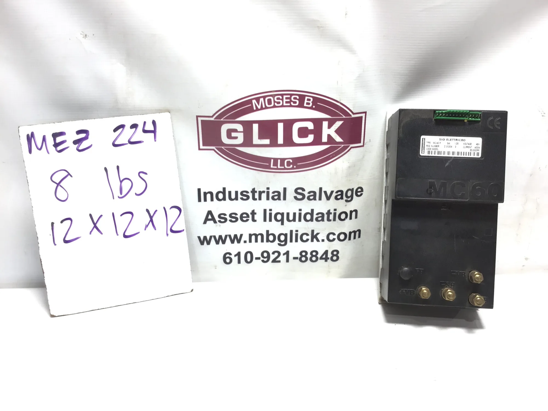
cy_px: 206
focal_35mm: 31
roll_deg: -0.4
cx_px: 274
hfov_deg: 58.4
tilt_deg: -24.7
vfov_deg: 45.4
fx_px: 491
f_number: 2.4
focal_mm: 3.3
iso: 32
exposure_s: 1/60
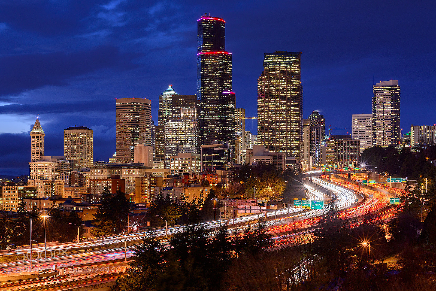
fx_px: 606
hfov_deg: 39.6
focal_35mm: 50
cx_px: 218
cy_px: 146
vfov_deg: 27.0
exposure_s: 5
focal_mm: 50
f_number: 8
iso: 50
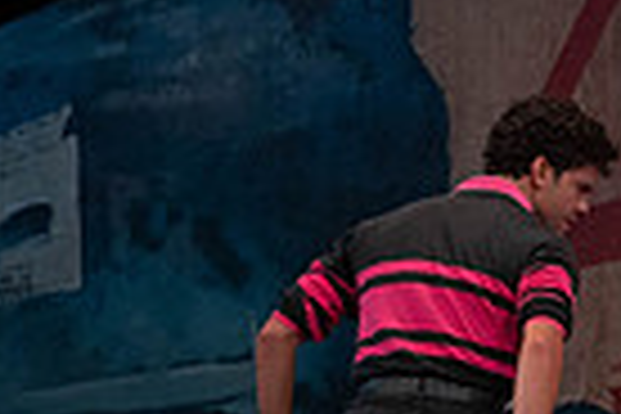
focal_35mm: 717
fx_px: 12367
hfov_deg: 2.9
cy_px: 281
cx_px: 1040
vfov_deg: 1.9
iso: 3200
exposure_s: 1/400
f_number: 4.5
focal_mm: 171
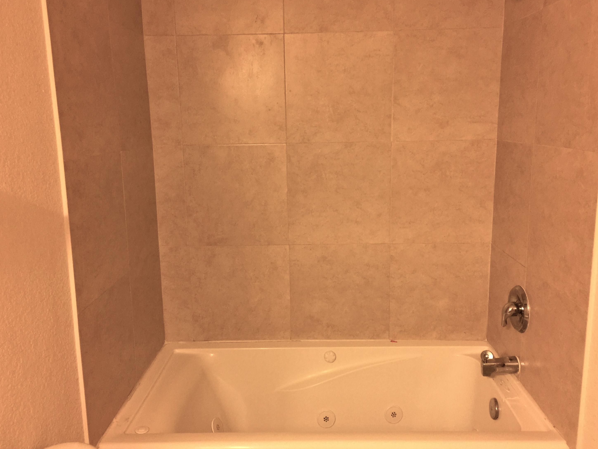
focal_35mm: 30
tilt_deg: -11.6
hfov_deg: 60.0
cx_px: 296
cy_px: 220
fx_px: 518
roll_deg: +0.6
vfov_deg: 46.8
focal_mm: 4.15
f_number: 2.2
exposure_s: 1/15
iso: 100
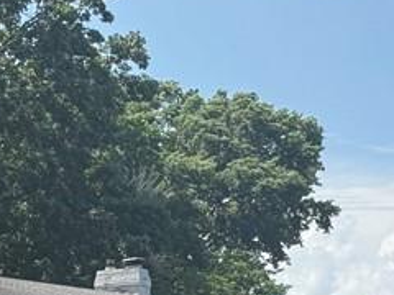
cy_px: 398
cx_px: 79
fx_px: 2333
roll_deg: -0.2
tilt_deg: +3.2
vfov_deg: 7.2
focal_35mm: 205
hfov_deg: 9.6
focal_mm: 6.76
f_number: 1.78
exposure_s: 1/2976
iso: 80
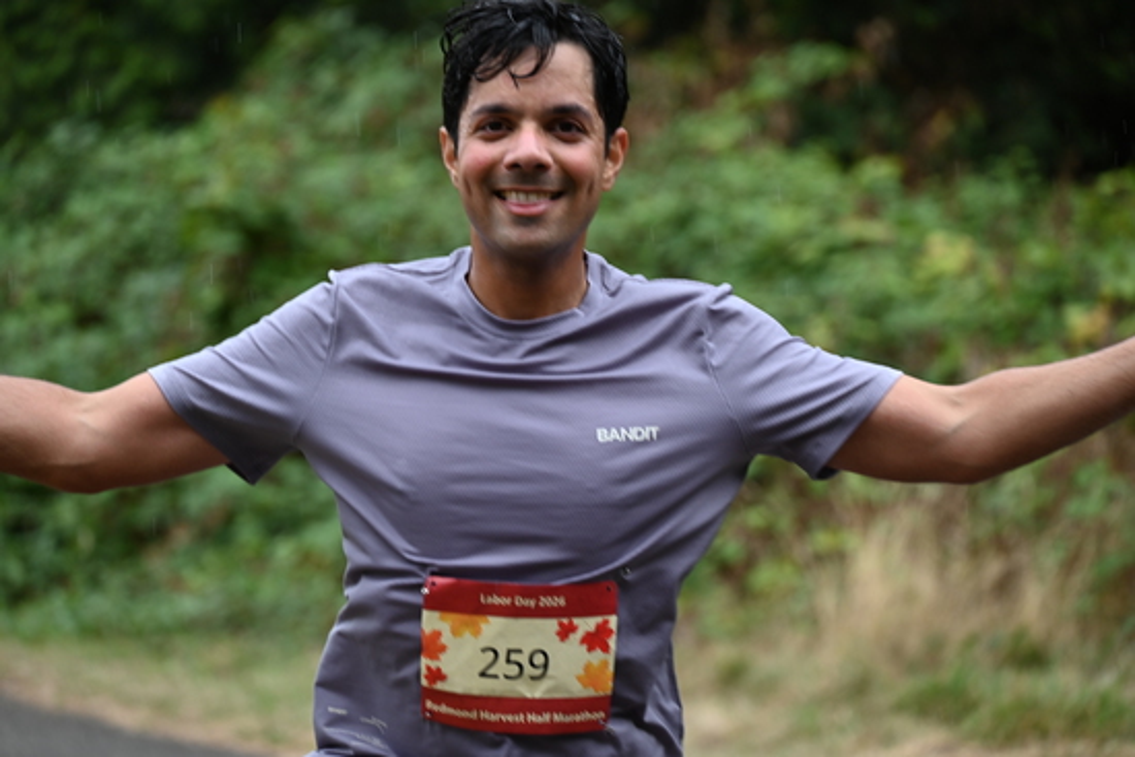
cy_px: 378
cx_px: 568
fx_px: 6307
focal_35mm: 200
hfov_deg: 10.3
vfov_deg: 6.9
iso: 720
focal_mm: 200
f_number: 6.3
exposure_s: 1/250
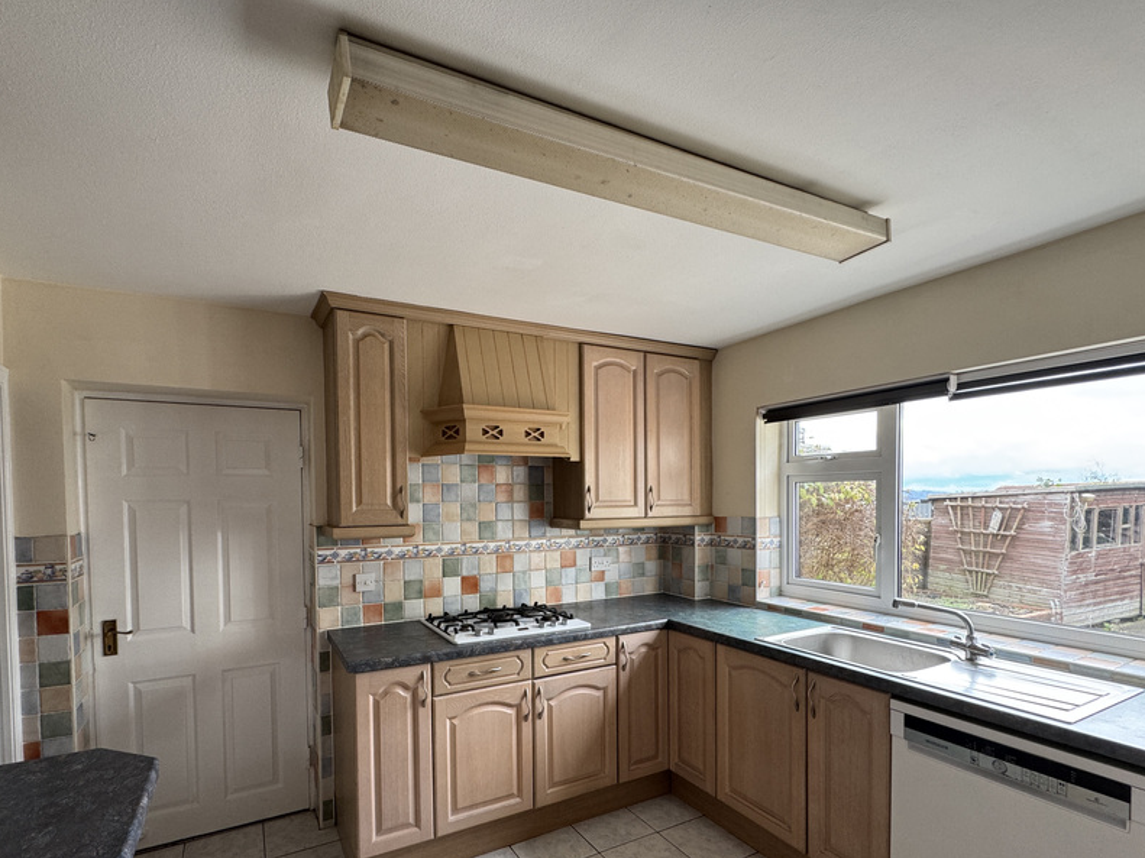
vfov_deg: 73.9
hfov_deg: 90.9
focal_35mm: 17
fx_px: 562
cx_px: 527
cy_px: 517
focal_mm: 2.22
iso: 100
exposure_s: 1/99
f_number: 2.2
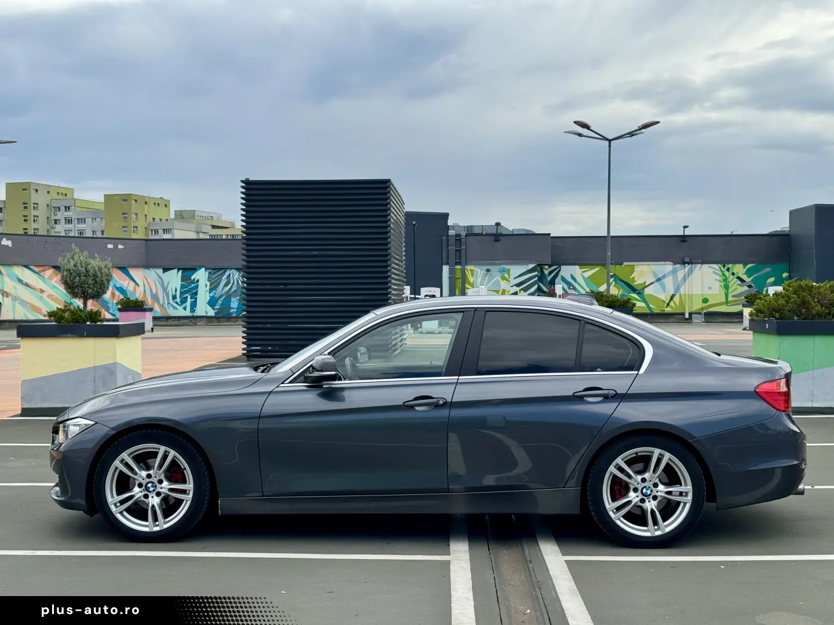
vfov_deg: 30.3
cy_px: 312
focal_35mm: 48
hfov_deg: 39.7
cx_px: 417
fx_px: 1156
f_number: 1.78
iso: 64
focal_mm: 6.76
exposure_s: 1/3817
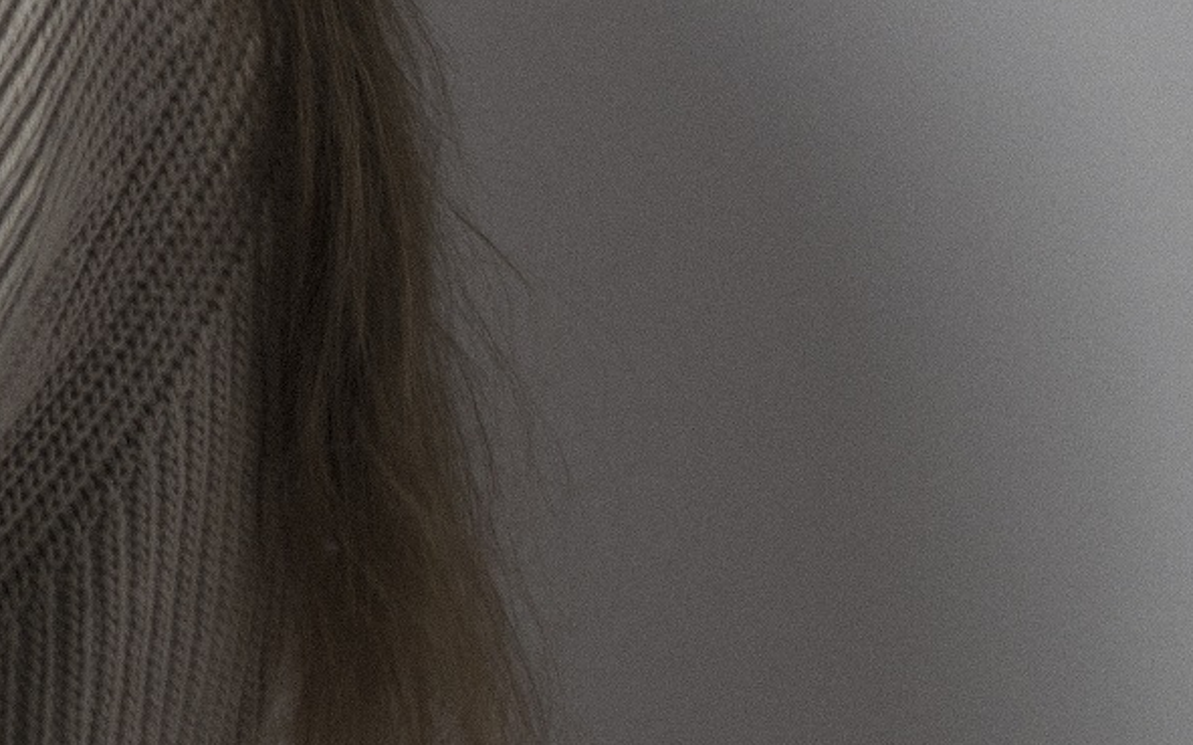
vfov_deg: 8.8
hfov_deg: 14.1
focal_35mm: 143
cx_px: -279
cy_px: -628
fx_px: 4648
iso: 110
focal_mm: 24
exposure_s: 1/40
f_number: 4.5
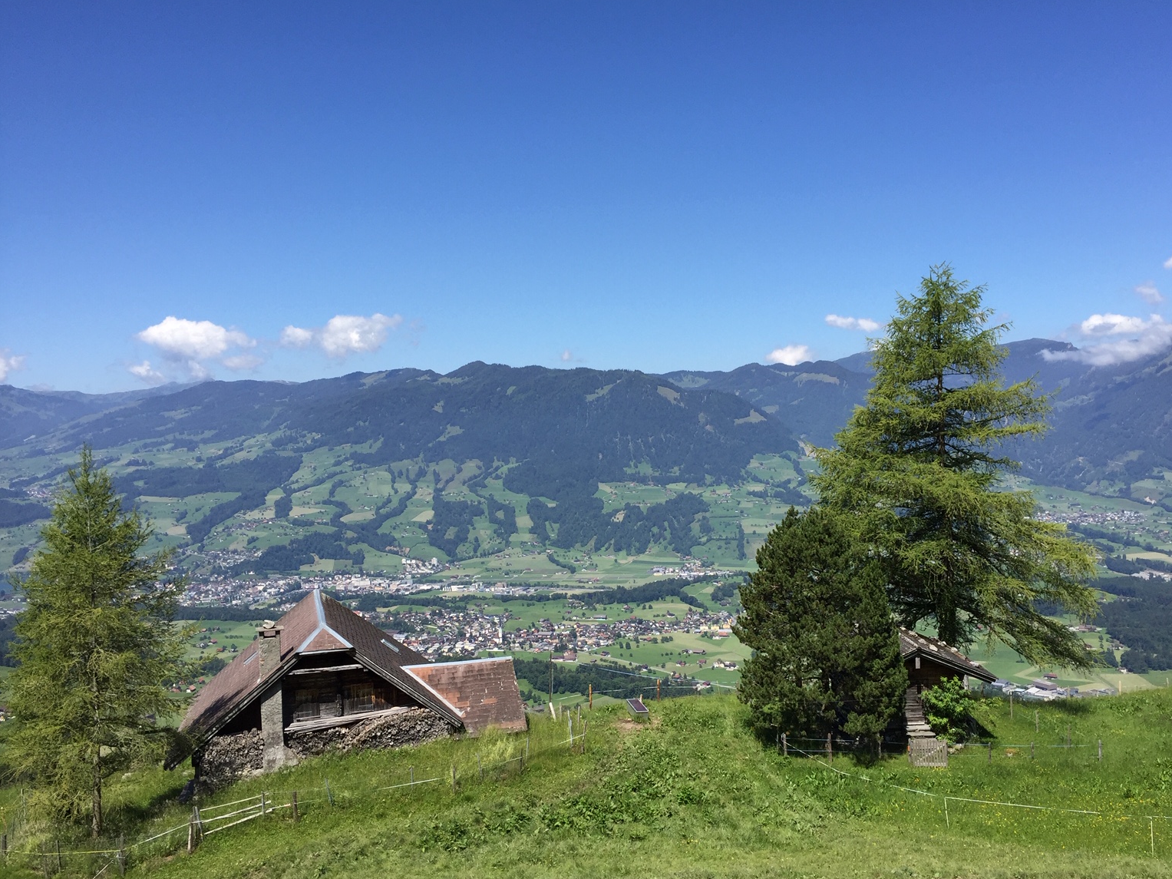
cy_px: 459
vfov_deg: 45.4
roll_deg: +0.6
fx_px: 1049
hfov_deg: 58.3
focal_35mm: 31
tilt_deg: -1.5
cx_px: 622
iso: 32
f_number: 2.2
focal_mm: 4.15
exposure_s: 1/1799
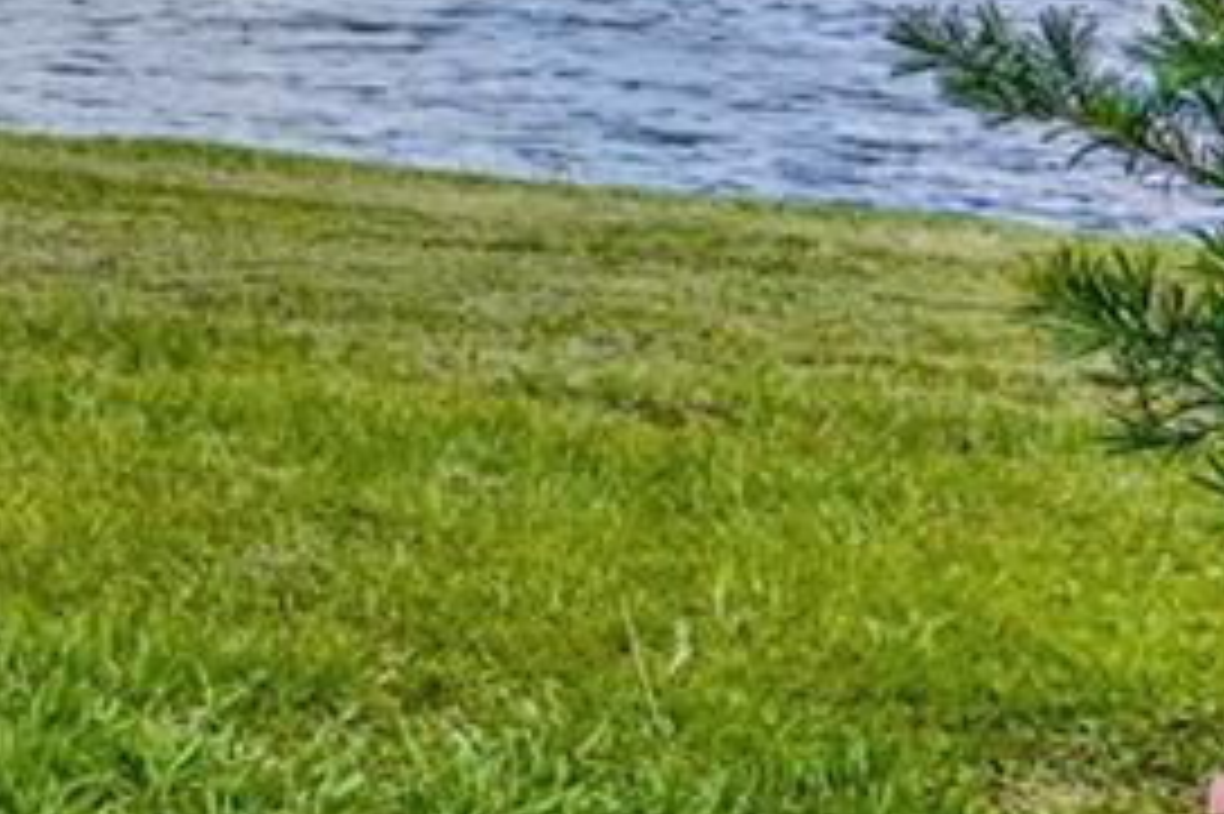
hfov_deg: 16.8
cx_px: -1161
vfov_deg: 13.7
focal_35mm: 94
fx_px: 3194
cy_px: -369
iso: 100
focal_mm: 16
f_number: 11
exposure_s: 1/250
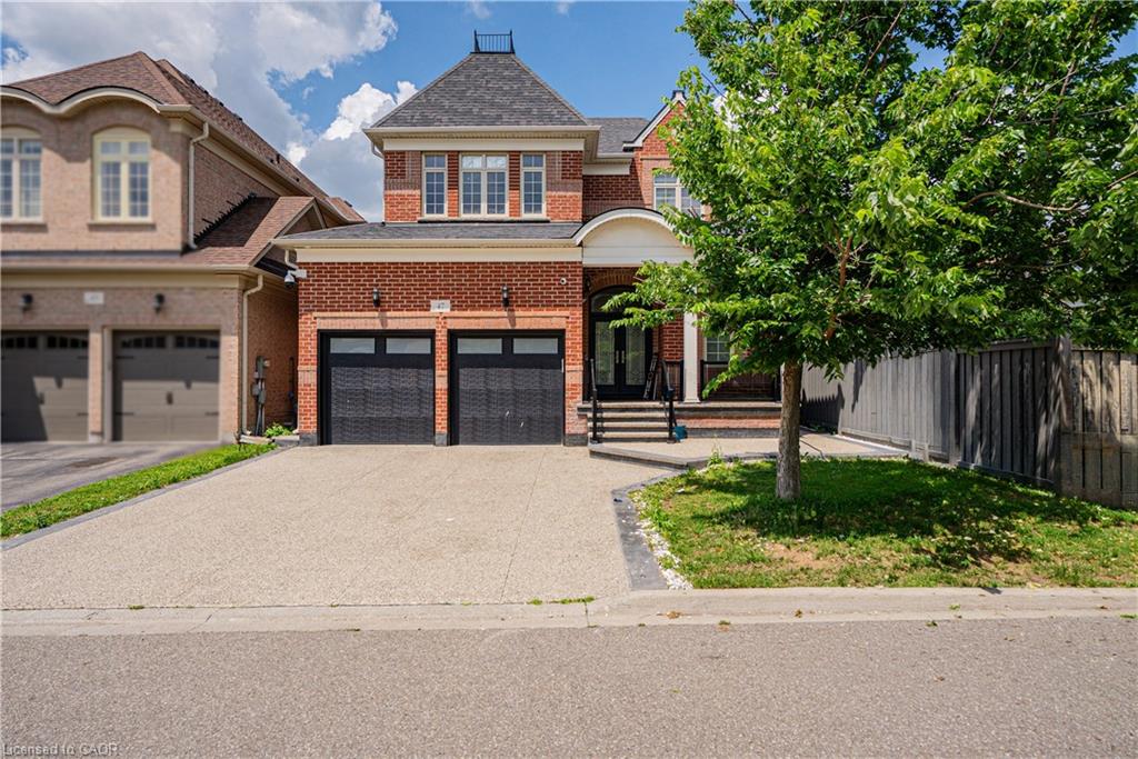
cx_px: 569
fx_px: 651
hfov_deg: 82.3
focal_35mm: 21
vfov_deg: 60.5
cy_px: 380
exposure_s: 1/2000
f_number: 5.6
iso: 1000
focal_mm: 20.6
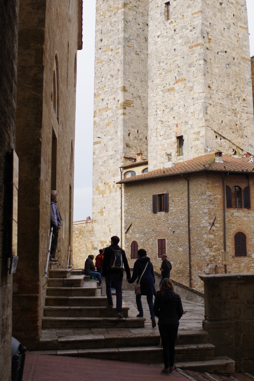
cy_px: 126
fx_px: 614
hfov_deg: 23.2
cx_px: 187
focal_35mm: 58
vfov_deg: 34.2
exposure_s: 1/640
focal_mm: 20
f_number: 4
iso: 200
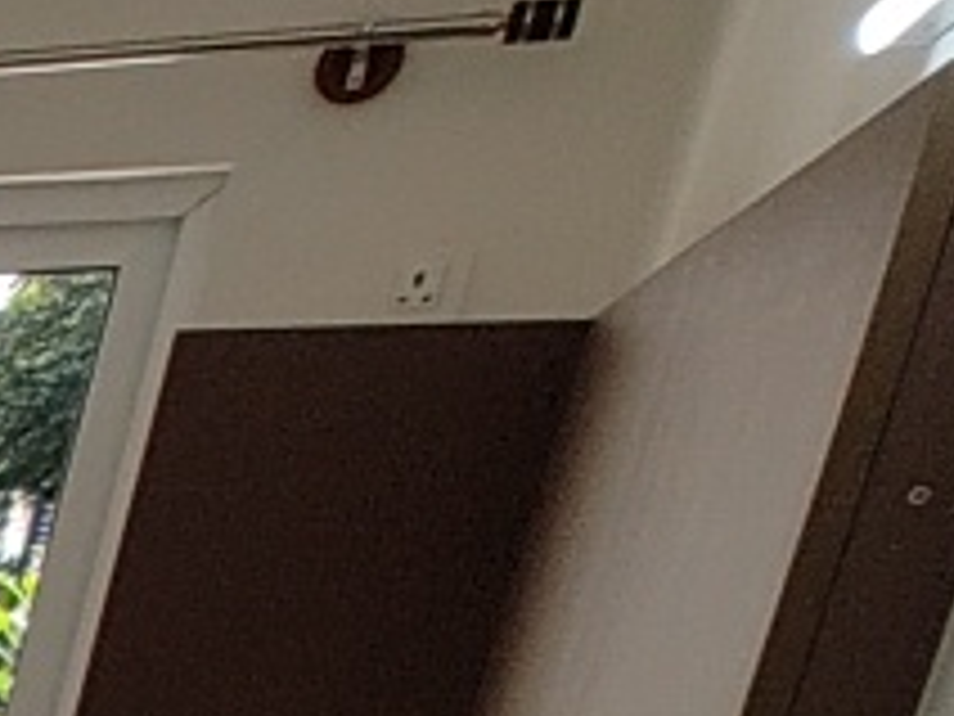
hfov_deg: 11.7
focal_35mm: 95
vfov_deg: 12.8
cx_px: -1863
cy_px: 1594
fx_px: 2618
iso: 59
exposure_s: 1/100
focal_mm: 2.15
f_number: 2.2
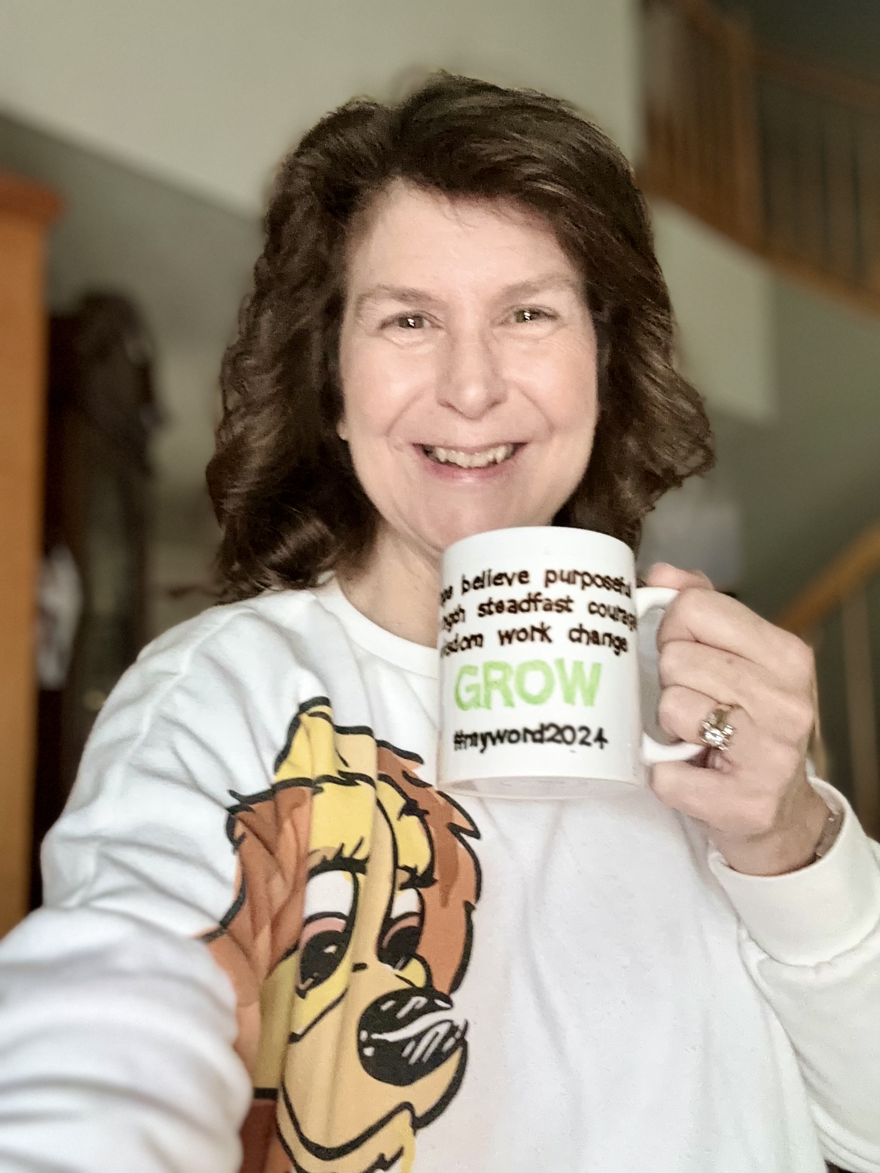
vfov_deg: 60.0
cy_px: 586
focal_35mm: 30
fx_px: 1017
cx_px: 440
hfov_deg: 46.8
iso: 250
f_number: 1.9
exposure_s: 1/60
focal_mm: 2.69
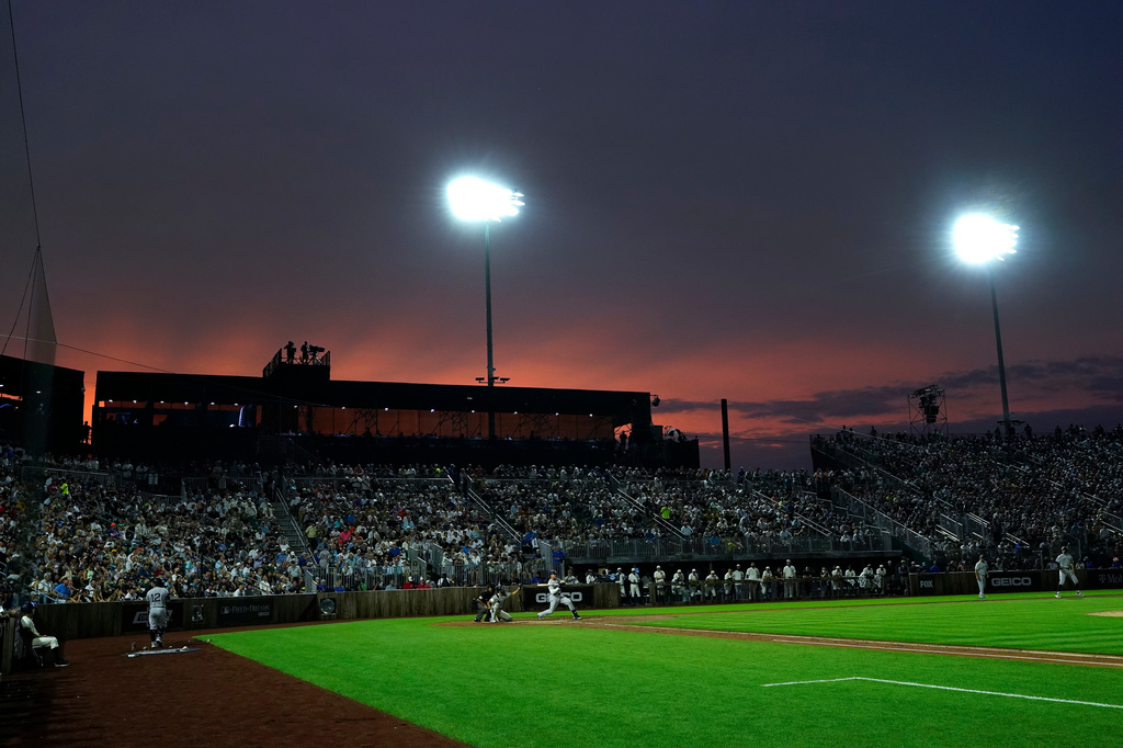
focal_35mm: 35
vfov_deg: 37.8
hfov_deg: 54.4
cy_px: 374
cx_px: 562
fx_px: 1091
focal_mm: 35
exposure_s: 1/500
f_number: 5.6
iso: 3200
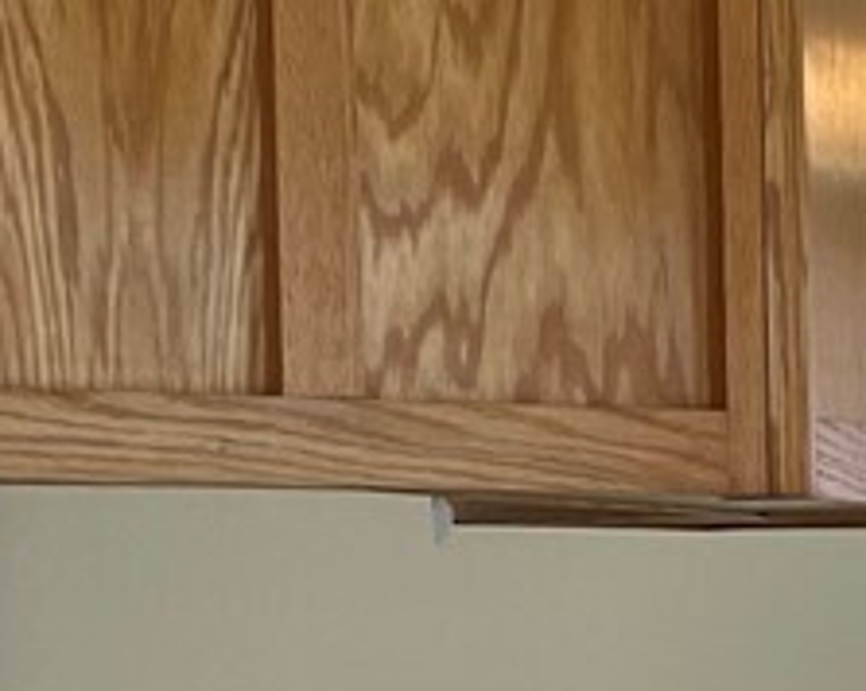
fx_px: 4481
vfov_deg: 8.7
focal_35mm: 175
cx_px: 1705
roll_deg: +0.2
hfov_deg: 10.2
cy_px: 897
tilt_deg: -4.8
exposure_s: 1/120
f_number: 1.6
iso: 80
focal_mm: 5.1
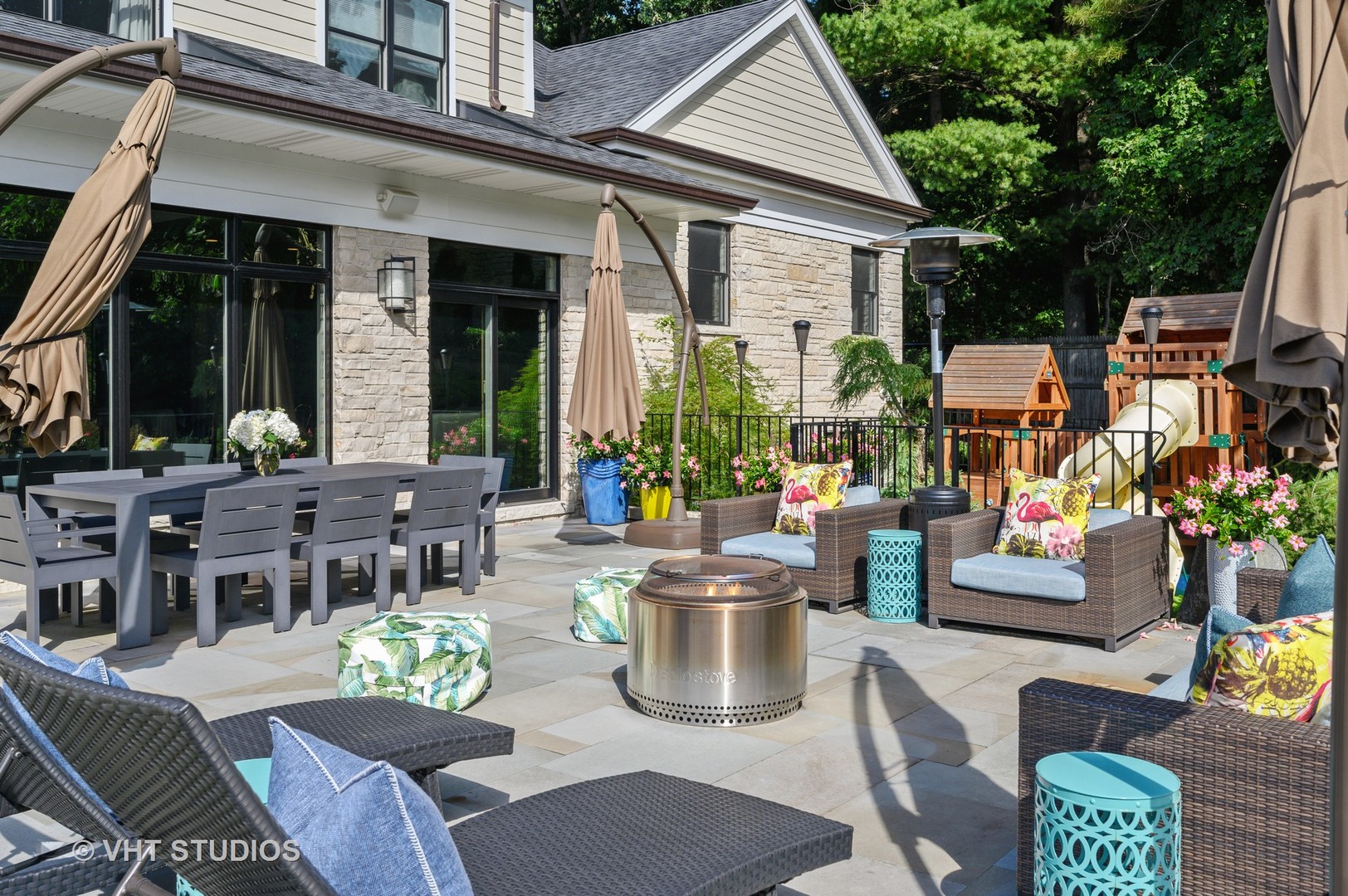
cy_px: 448
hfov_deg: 62.0
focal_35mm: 30
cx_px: 674
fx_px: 1122
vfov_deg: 43.5
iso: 200
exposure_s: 1/125
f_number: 8
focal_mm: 30
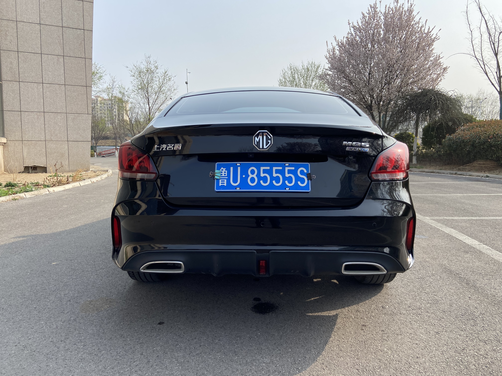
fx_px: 377
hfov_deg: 67.3
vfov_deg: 53.1
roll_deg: -0.3
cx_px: 251
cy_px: 188
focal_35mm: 26
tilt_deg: -6.3
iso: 32
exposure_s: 1/1808
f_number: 1.8
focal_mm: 4.25
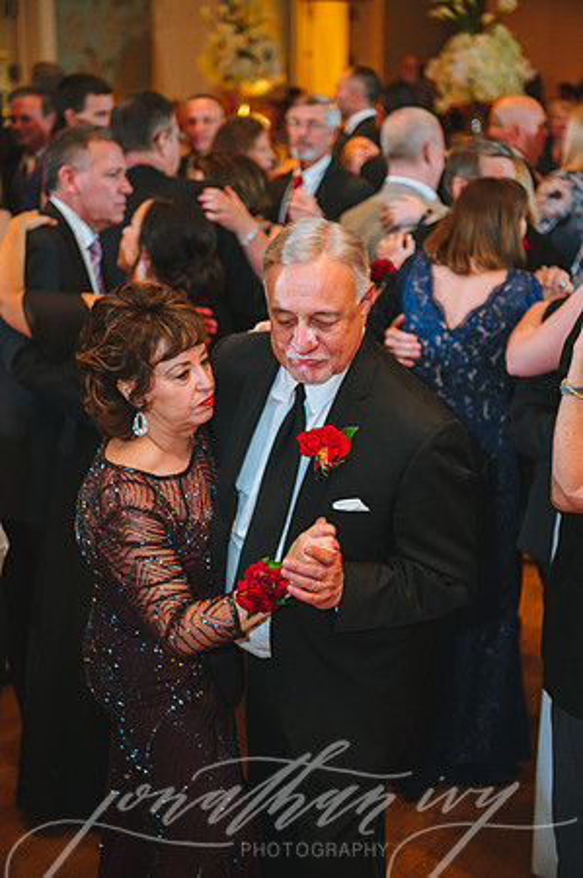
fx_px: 1509
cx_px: 292
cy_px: 439
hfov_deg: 21.9
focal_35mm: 62
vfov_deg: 32.4
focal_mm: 62
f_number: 2.8
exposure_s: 1/80
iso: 1250
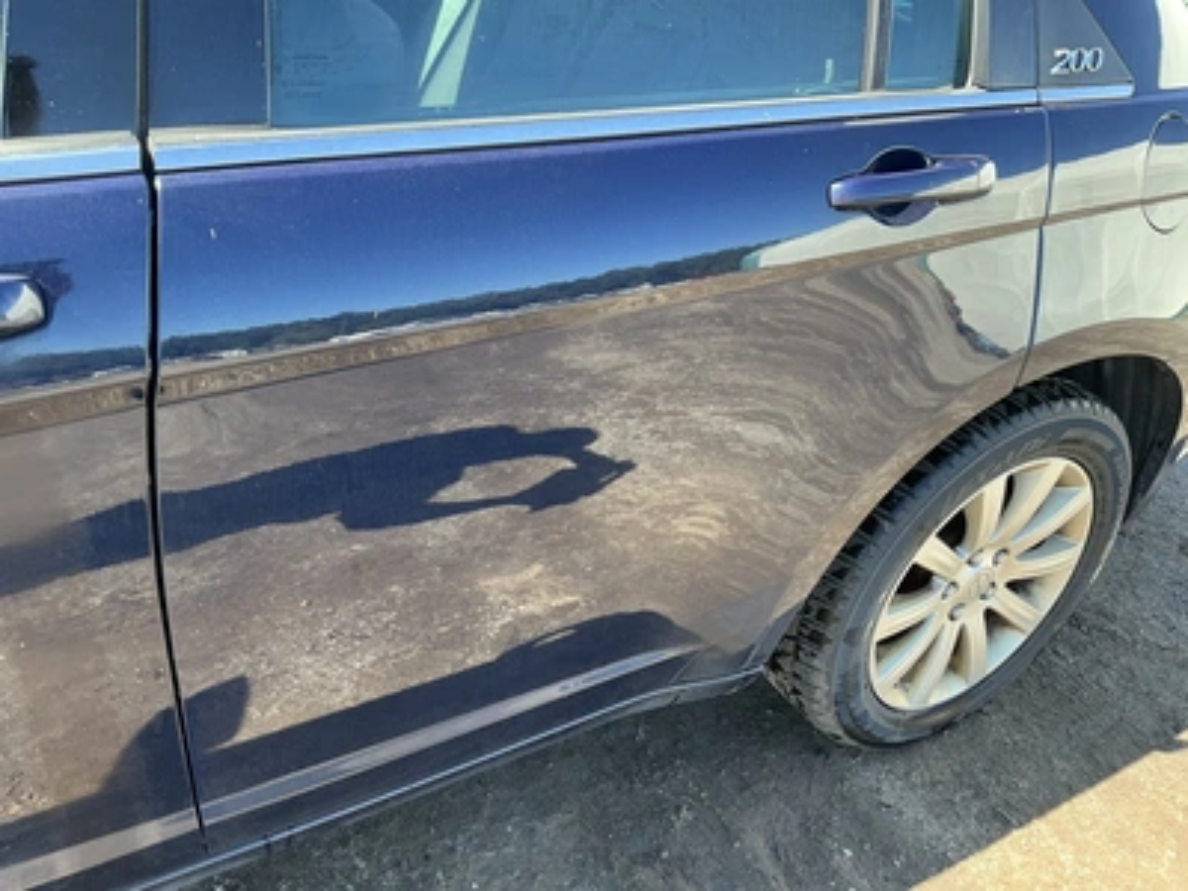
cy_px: 446
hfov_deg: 63.4
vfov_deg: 49.7
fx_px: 961
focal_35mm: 28
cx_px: 594
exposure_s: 1/128
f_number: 1.8
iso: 25
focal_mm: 3
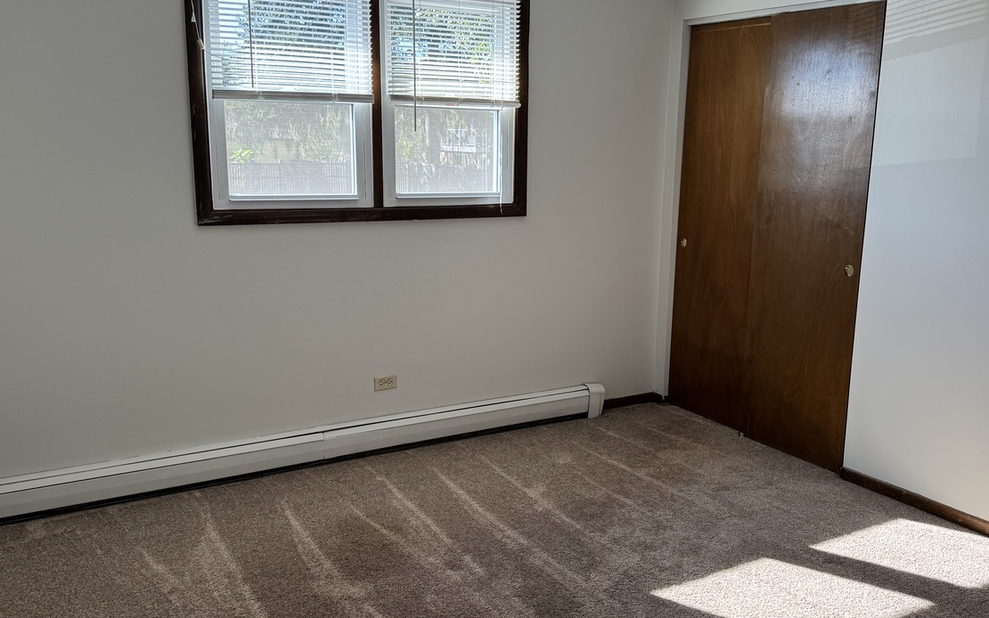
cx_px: 515
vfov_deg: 38.3
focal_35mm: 33
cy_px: 305
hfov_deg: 58.1
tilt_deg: -11.5
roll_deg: -1.3
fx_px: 890
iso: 80
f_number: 1.78
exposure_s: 1/162
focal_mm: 6.76
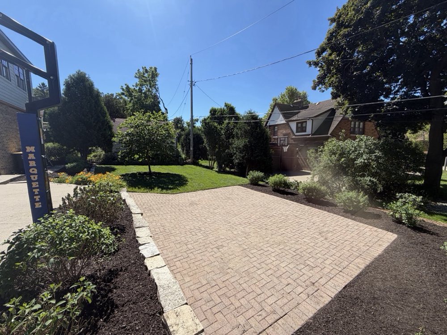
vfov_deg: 85.7
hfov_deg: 102.1
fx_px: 181
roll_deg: +0.3
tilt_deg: -7.1
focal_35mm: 14
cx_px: 224
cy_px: 168
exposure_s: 1/770
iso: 25
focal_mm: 2.22
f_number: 2.2
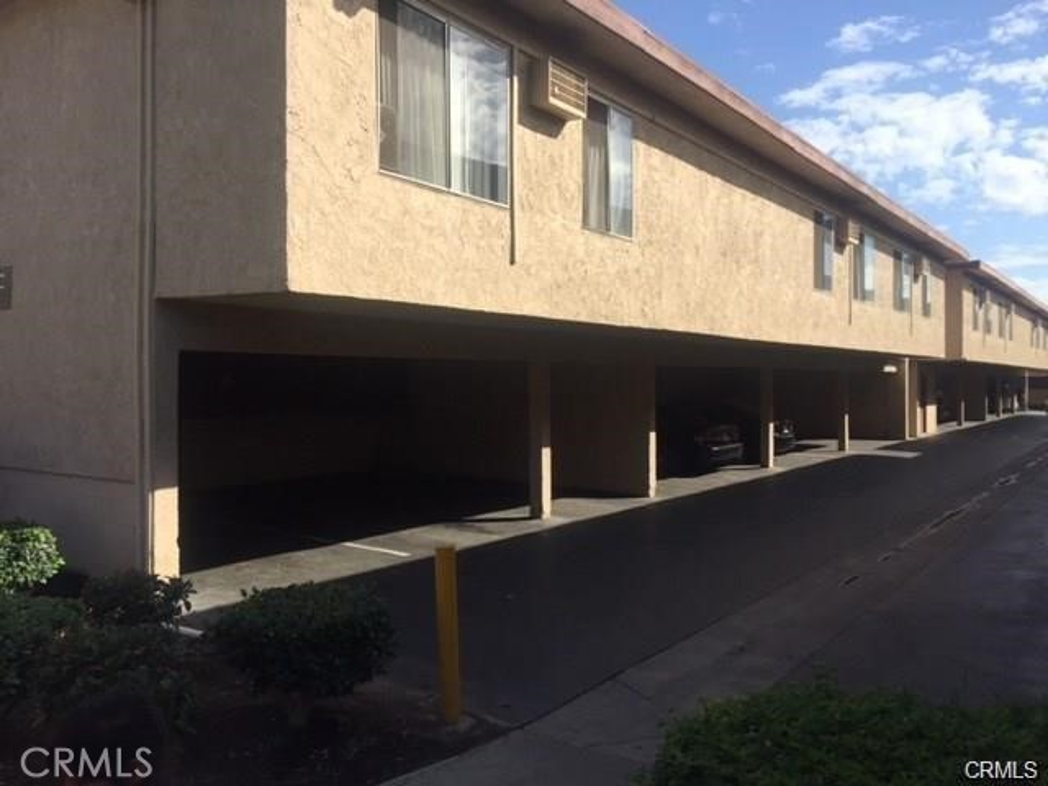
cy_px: 393
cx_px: 524
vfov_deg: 48.2
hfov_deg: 61.7
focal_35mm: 29
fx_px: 878
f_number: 2.2
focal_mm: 4.15
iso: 32
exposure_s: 1/1980
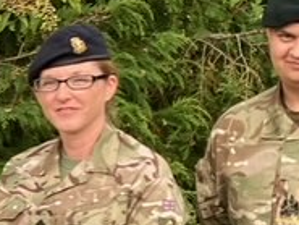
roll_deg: +1.7
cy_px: 233
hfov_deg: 9.0
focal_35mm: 194
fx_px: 1677
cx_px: -449
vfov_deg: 7.6
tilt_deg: -7.5
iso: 20
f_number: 1.8
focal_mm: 3.99
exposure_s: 1/354
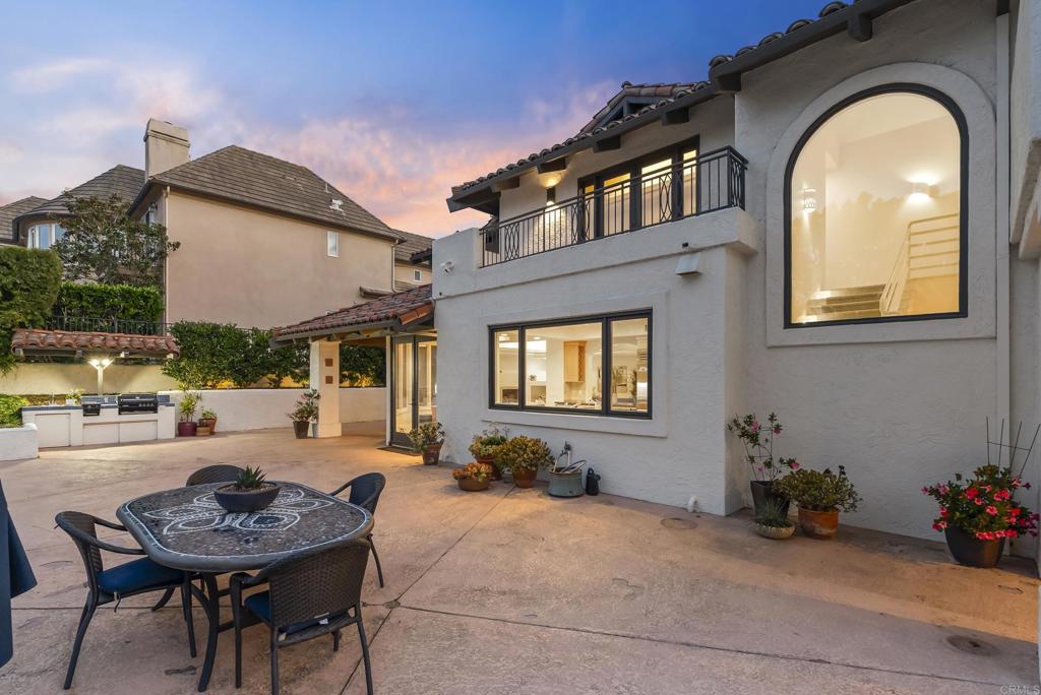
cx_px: 520
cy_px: 348
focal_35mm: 16
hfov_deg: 96.7
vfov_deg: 73.8
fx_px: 463
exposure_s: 1/3
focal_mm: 16
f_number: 7.1
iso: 800
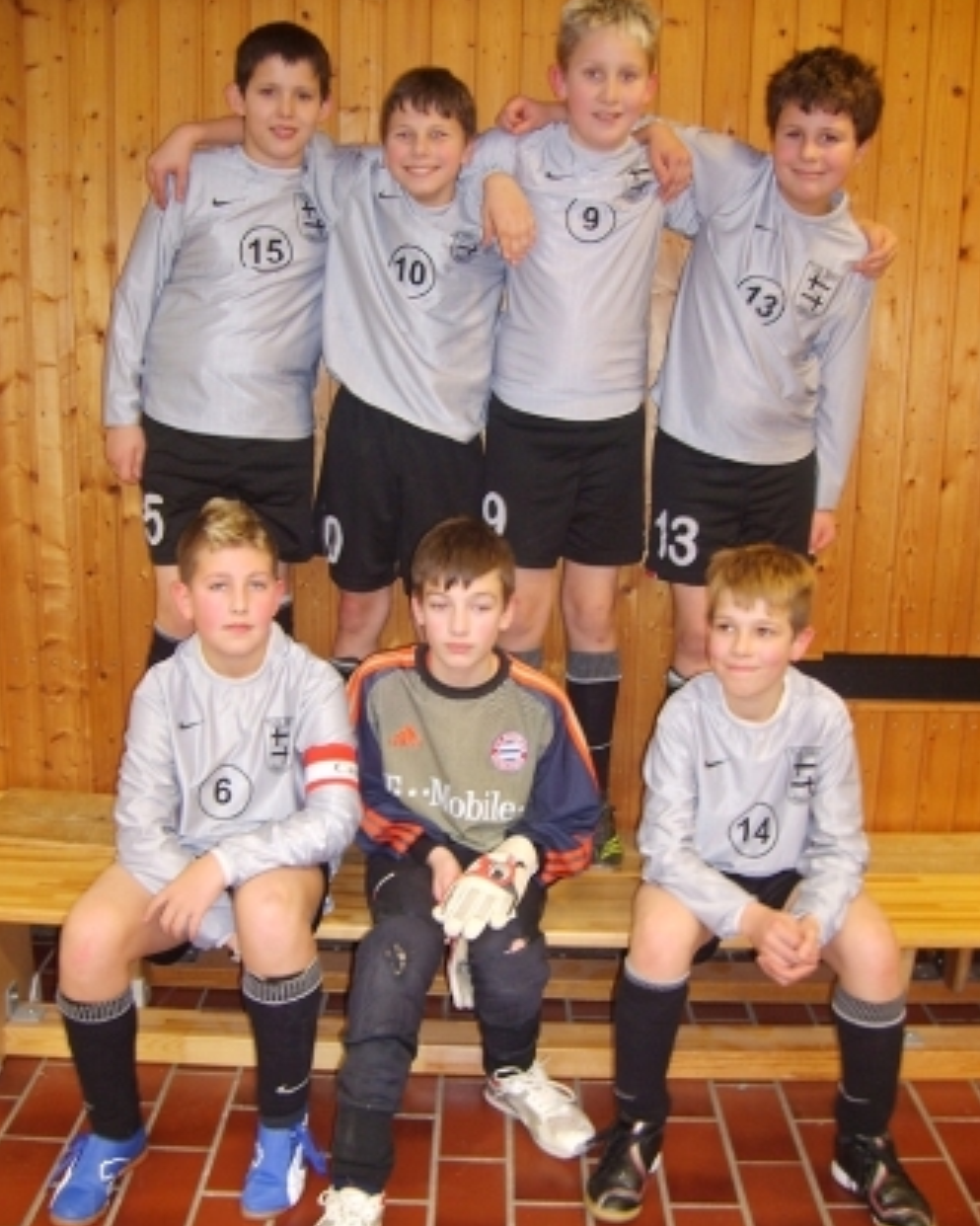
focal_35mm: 37
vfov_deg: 49.1
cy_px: 625
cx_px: 491
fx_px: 1342
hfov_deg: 40.1
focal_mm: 5.8
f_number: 2.8
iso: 100
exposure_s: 1/8
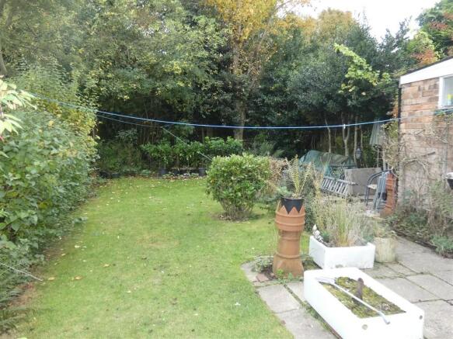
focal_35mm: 31
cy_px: 170
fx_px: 406
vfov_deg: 45.4
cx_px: 226
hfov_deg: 58.4
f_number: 3.3
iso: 400
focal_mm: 5.5
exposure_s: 1/60
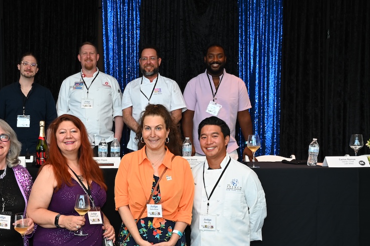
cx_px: 124
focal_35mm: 51
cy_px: 162
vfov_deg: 26.3
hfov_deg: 38.5
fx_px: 524
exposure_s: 1/100
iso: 1000
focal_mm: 38
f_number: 6.3
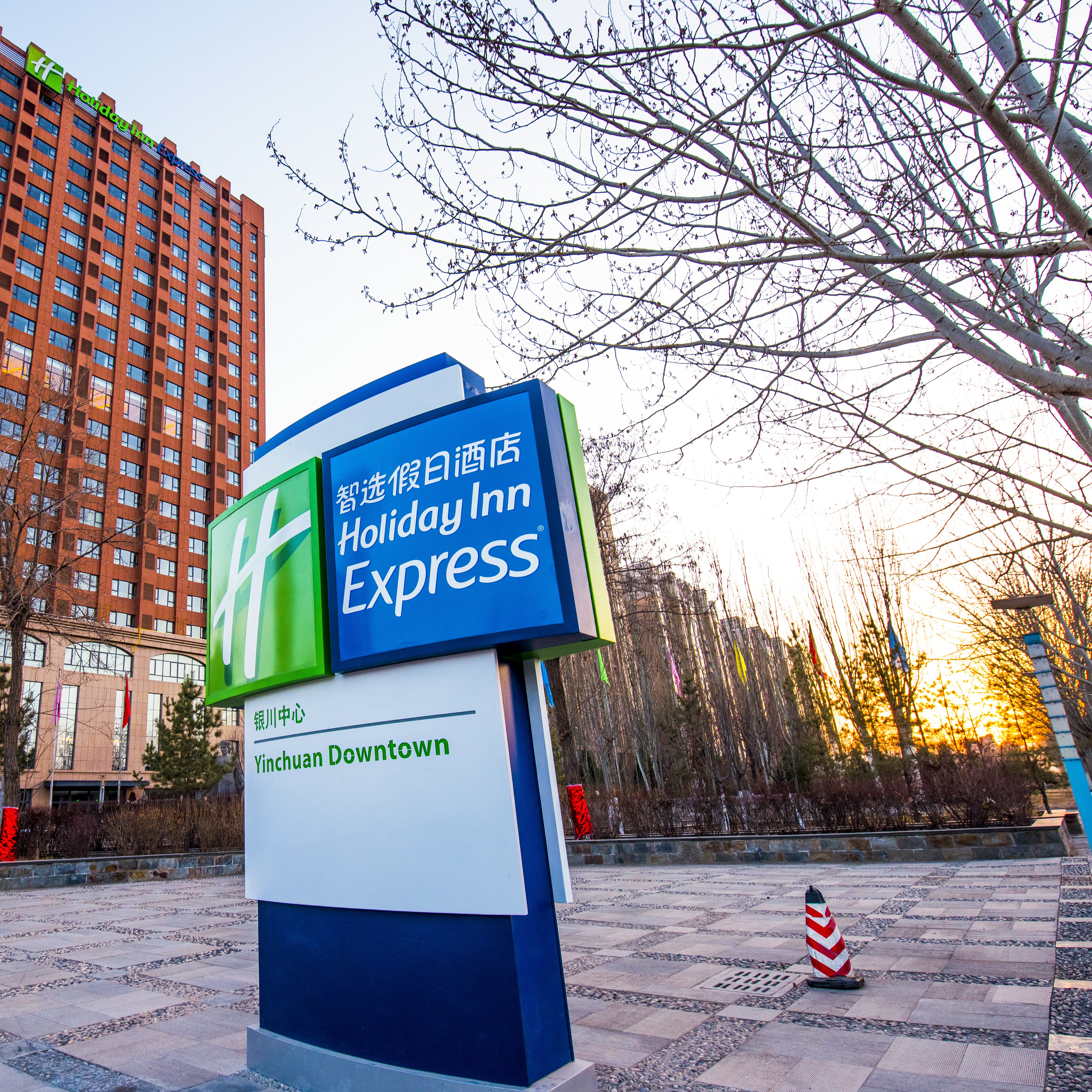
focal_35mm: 21
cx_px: 332
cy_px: 547
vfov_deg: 72.1
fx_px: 749
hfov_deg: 69.3
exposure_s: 1/50
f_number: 6.3
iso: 320
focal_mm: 16
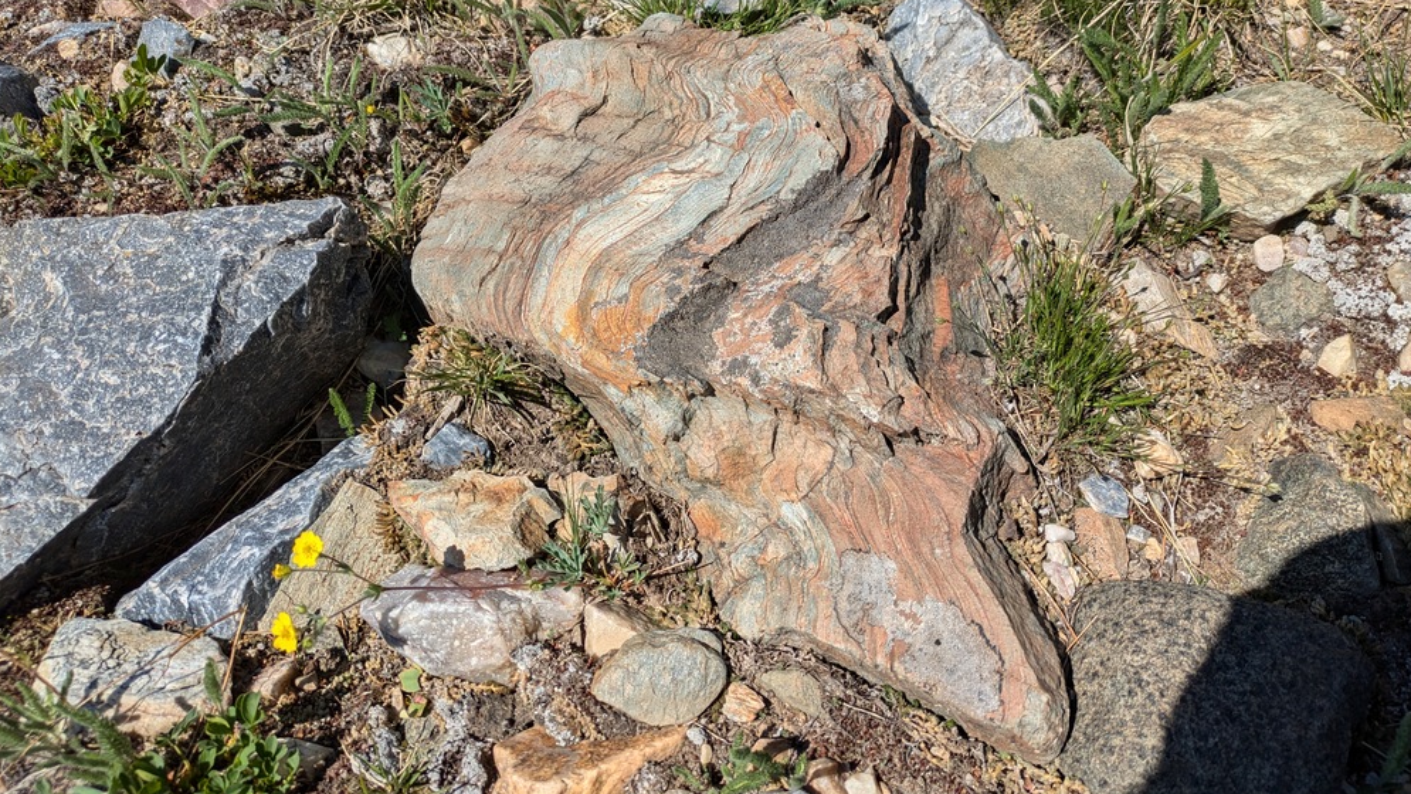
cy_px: 354
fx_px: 1048
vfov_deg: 41.5
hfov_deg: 67.9
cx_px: 720
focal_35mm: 28
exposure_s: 1/2294
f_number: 1.89
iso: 41
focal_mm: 5.43
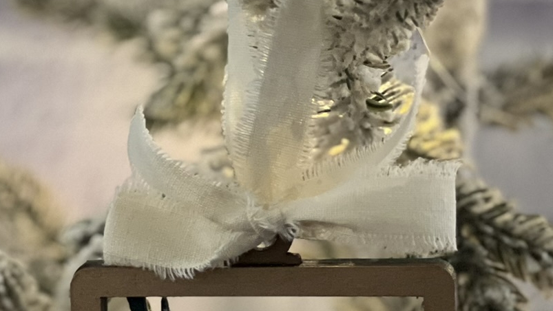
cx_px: 282
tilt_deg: -13.6
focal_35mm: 214
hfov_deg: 10.1
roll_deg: +0.0
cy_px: 493
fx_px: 3138
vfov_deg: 5.6
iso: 400
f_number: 2.8
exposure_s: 1/24
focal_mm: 9
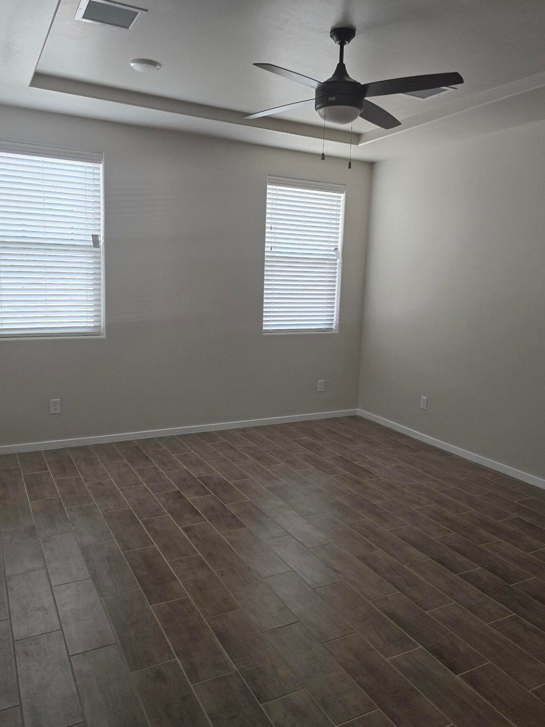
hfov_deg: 51.3
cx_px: 282
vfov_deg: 65.3
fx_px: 567
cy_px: 351
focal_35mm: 27
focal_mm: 6.3
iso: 160
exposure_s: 1/180
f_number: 1.7
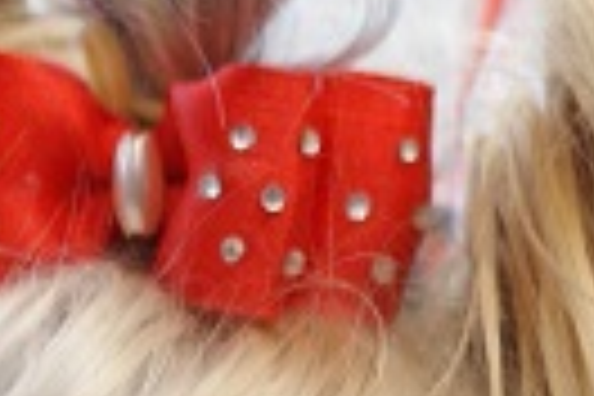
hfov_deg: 2.1
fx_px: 16225
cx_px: 112
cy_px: 734
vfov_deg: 1.4
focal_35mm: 983
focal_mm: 135
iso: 400
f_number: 4.5
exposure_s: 1/15
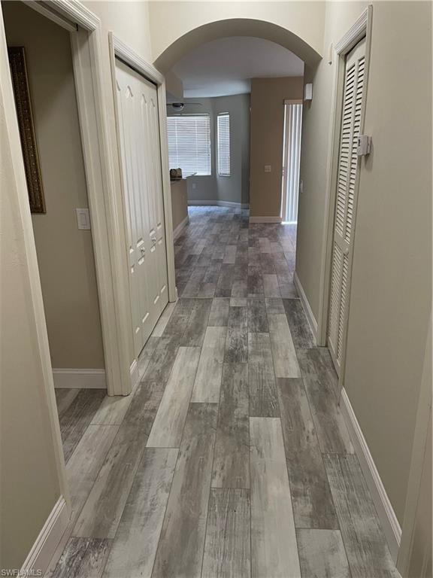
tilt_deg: -17.2
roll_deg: +1.4
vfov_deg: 67.3
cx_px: 216
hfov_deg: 53.1
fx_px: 434
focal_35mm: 26
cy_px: 289
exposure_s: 1/60
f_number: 1.6
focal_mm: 4.2
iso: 160
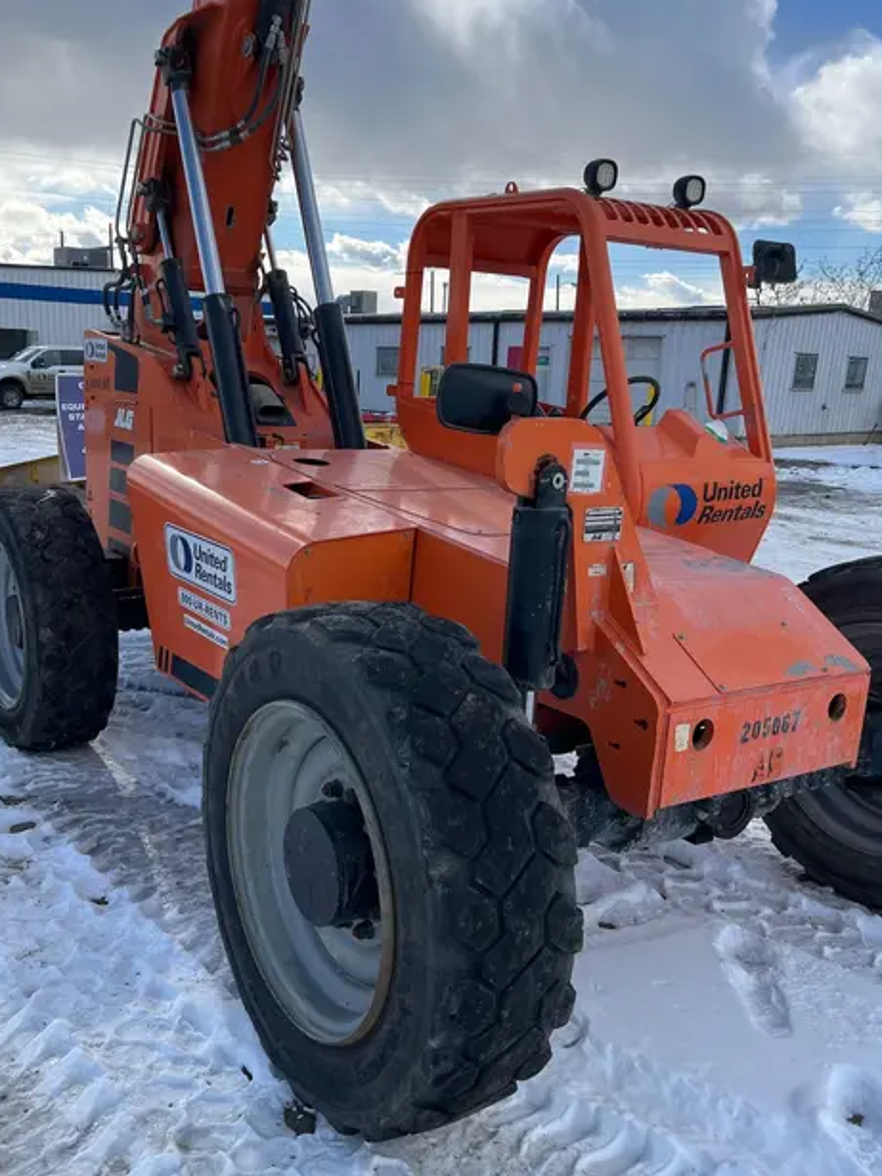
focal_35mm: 31
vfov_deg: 58.2
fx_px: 1054
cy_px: 653
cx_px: 365
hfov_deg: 45.2
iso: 50
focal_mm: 5.1
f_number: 1.6
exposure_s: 1/2268
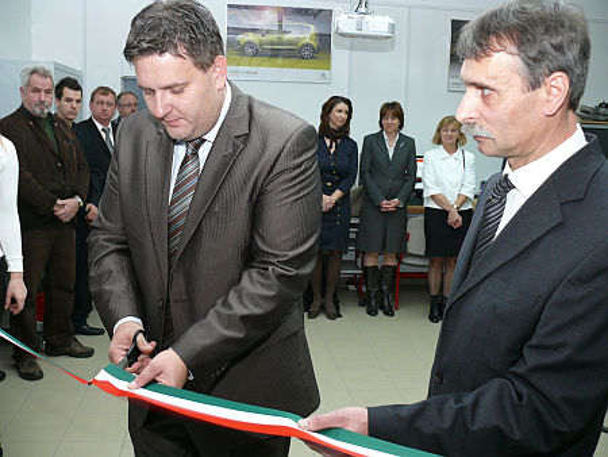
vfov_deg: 40.7
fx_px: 615
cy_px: 228
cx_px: 304
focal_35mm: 35
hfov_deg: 52.6
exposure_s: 1/30
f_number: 2.8
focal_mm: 7.4
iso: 100
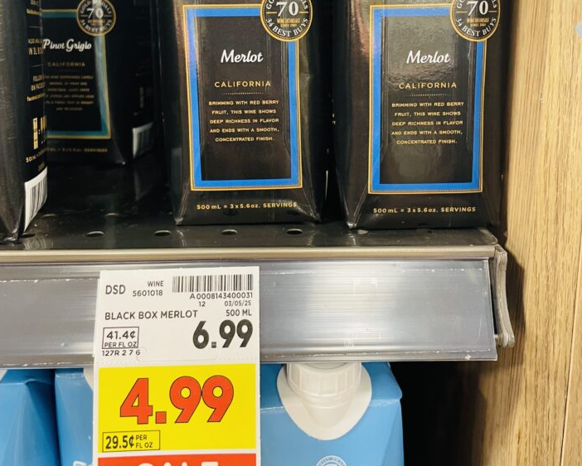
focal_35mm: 37
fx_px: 638
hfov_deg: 49.1
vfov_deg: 39.5
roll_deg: +0.4
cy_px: 143
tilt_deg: -10.7
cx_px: 296
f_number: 1.6
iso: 320
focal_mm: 4.2
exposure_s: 1/60
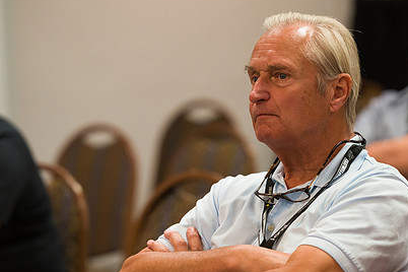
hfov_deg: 8.7
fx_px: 2697
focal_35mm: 238
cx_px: 205
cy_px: 132
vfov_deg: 5.8
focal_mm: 165
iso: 2500
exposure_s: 1/125
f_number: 3.2
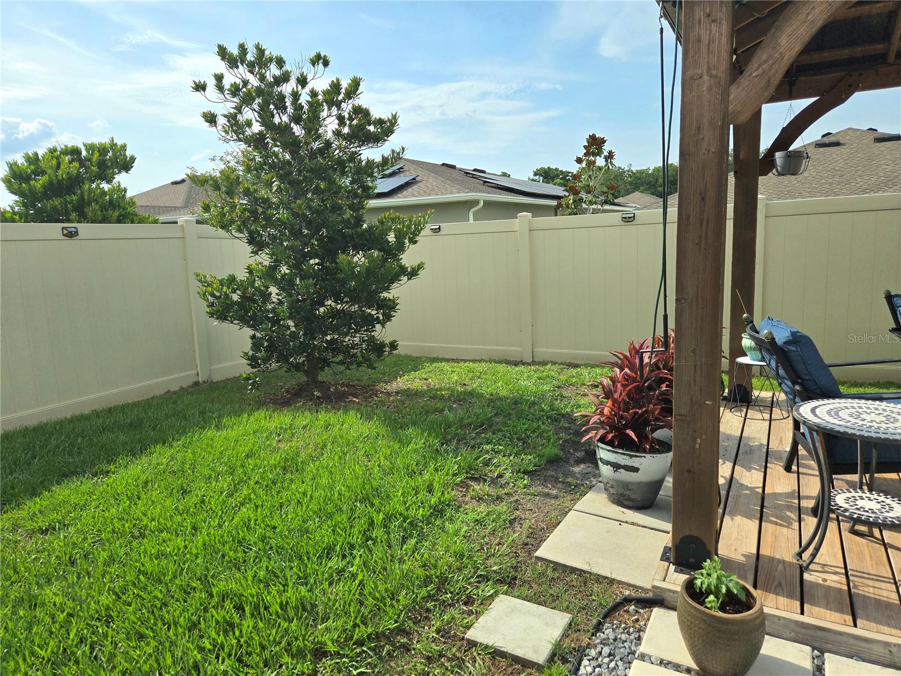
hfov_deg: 73.9
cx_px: 450
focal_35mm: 23
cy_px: 338
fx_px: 599
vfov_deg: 58.9
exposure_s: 1/3333
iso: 25
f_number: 1.8
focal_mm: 5.4
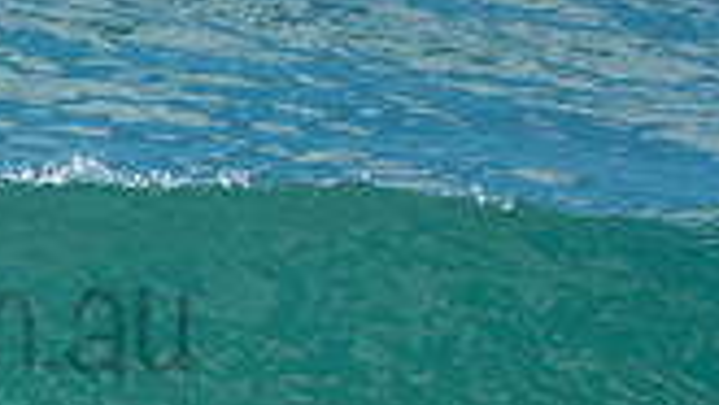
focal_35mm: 2213
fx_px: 42211
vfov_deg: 0.6
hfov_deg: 1.0
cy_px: 272
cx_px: -270
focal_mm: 400
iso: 200
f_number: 5.6
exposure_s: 1/1250
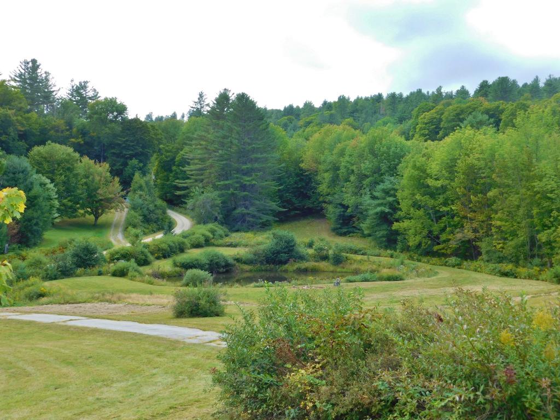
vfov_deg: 36.0
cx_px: 280
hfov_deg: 46.8
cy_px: 210
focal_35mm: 40
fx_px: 647
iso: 125
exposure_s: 1/320
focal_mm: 7.1
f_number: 3.6
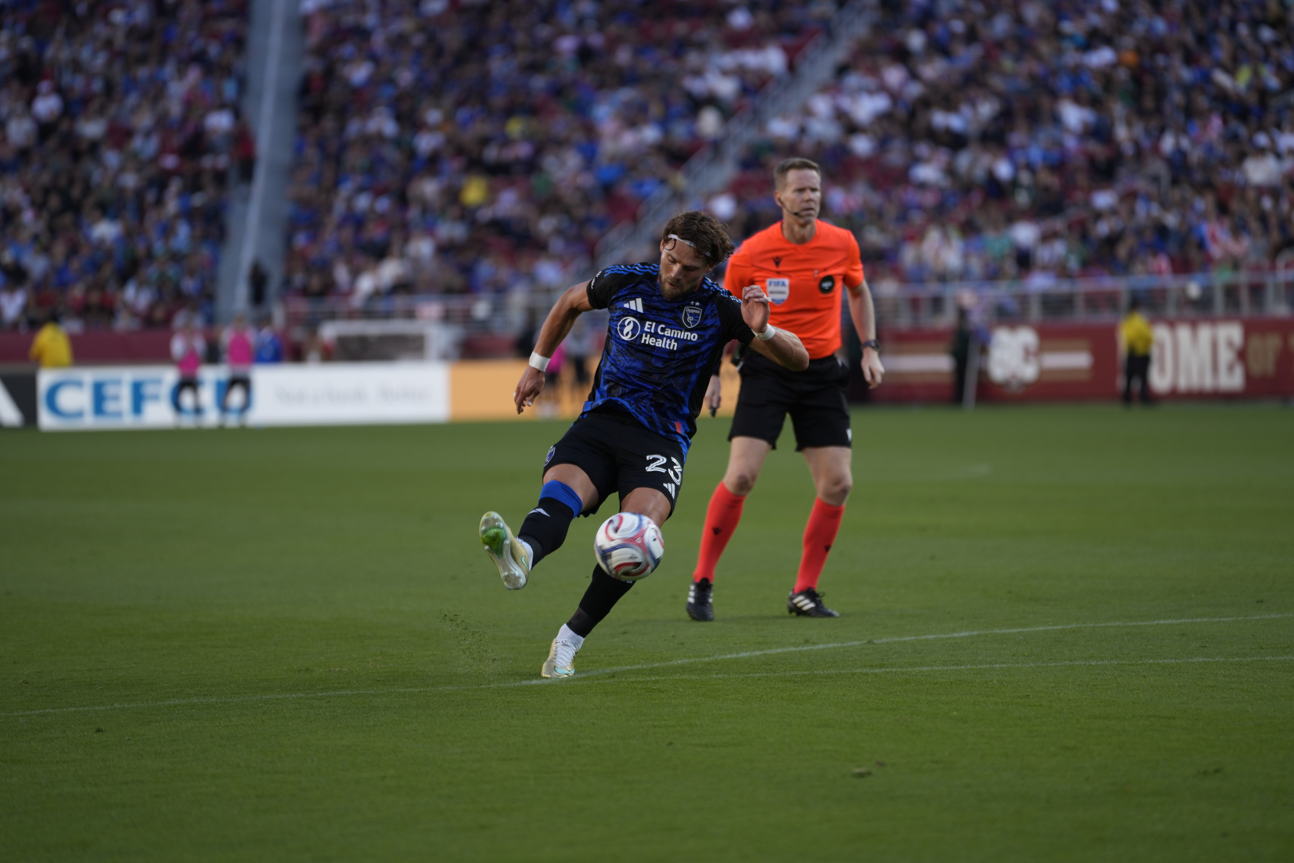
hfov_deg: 10.3
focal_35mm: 200
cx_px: 647
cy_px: 432
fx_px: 7188
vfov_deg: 6.9
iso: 320
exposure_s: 1/1600
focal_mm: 200
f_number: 2.8
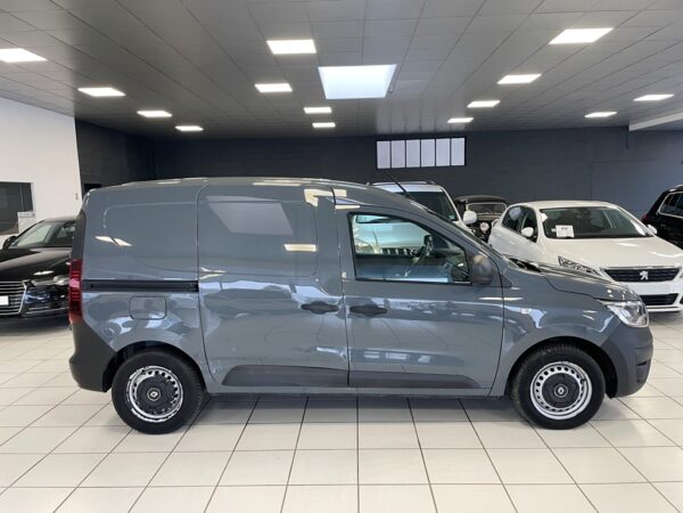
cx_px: 342
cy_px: 256
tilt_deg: -8.3
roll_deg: +2.3
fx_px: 513
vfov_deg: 53.1
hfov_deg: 67.3
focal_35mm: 26
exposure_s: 1/78
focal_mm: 4.2
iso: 125
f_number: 1.6
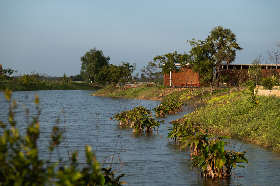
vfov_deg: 16.5
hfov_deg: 24.5
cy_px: 93
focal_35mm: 83
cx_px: 140
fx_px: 645
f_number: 4
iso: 125
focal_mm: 55
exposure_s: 1/220
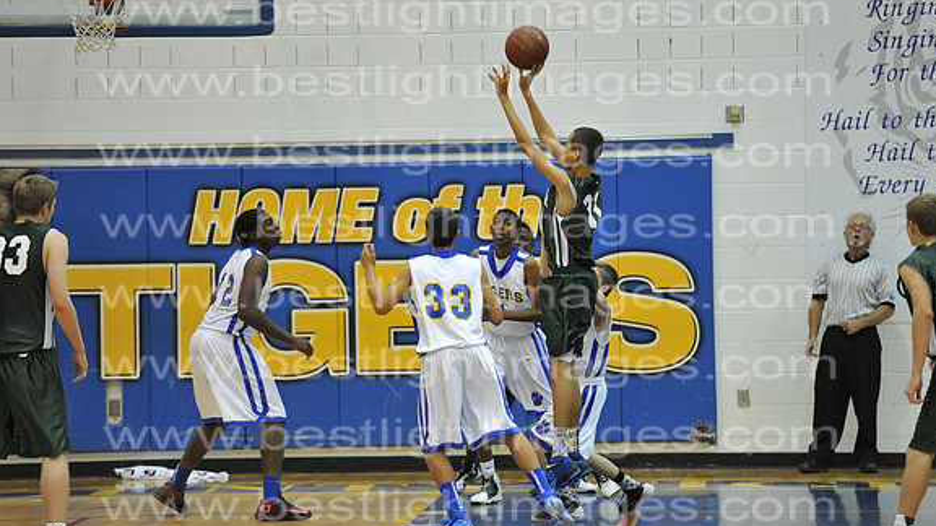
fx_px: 5237
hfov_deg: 10.2
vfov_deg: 5.8
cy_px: 261
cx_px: 470
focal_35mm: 211
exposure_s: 1/400
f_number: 3.2
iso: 5000
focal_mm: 200
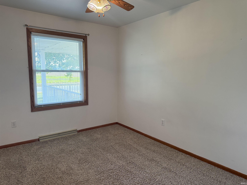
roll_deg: -0.2
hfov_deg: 71.6
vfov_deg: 56.8
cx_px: 124
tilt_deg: -6.6
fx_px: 171
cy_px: 92
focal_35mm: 24
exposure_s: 1/124
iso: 200
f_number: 1.78
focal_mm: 6.76
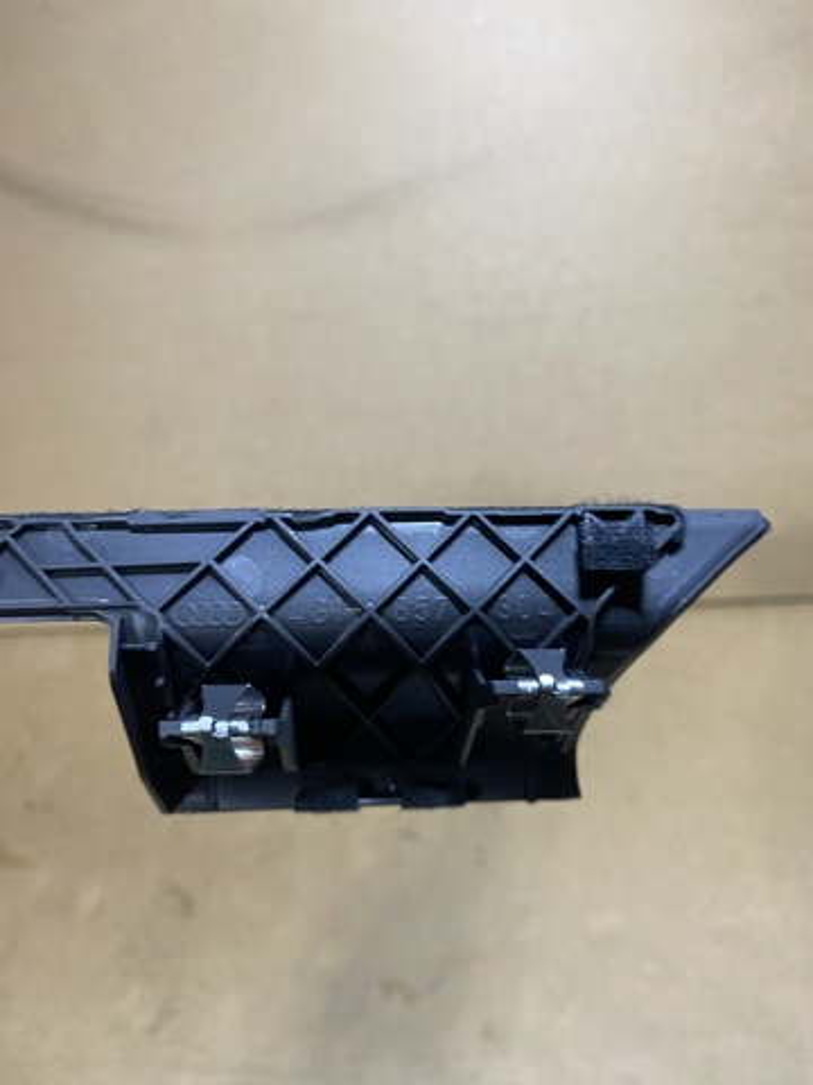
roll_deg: +7.5
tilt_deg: -38.9
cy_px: 542
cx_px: 406
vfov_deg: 69.4
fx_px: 783
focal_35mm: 25
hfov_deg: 54.9
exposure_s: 1/60
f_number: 1.8
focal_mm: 4.25
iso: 160
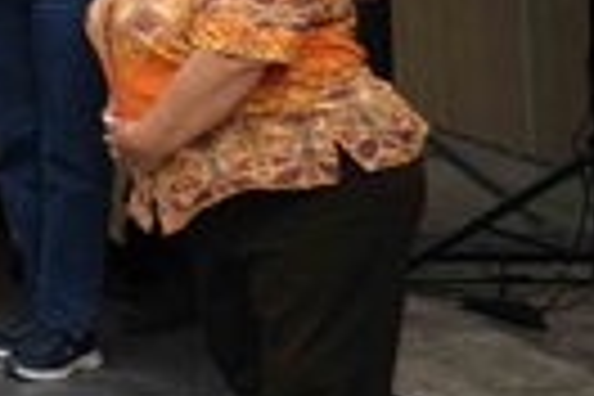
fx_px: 1798
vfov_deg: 11.8
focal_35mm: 109
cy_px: -266
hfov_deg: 14.2
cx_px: -742
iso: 400
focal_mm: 16
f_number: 4
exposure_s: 1/20
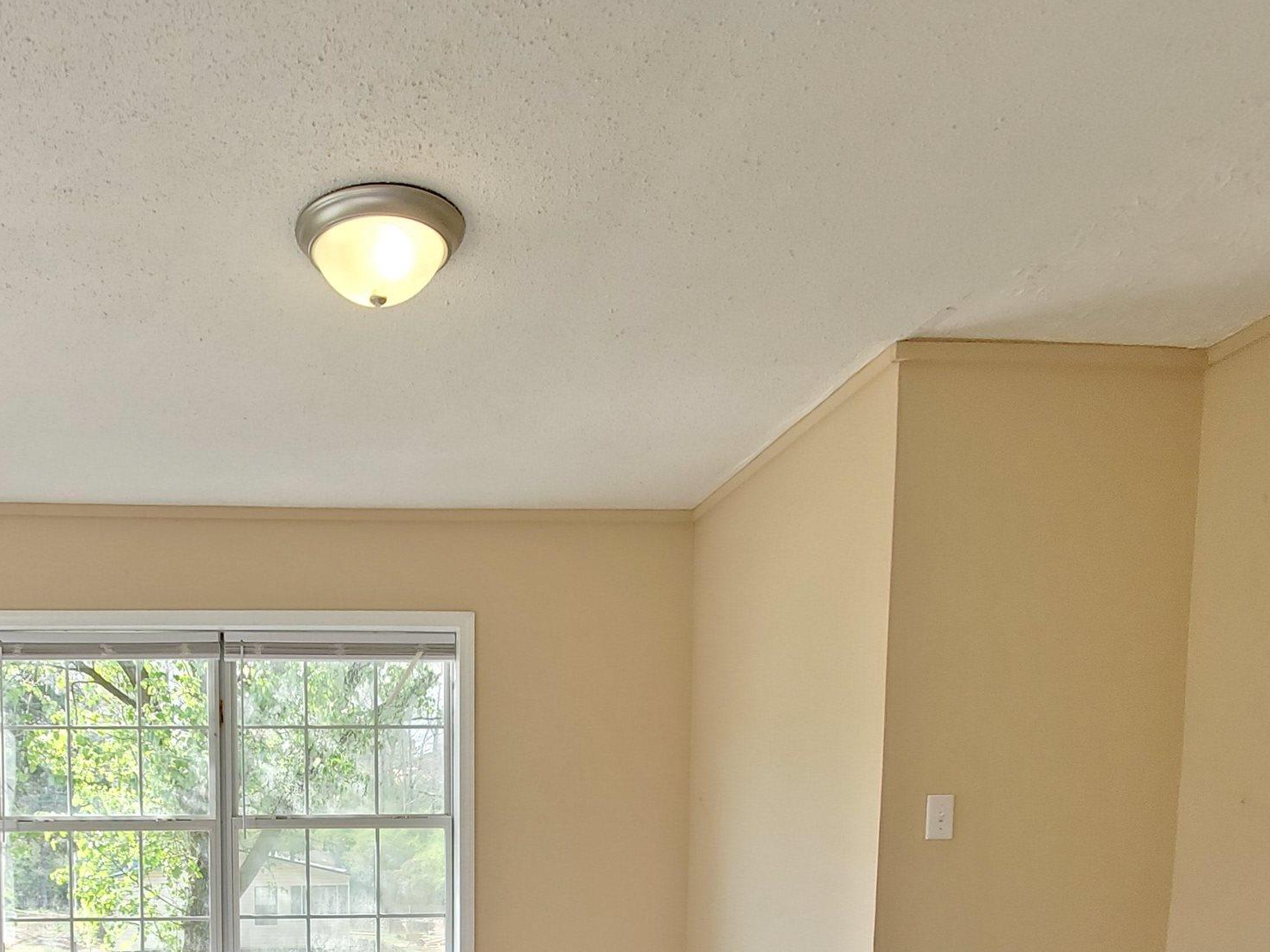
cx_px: 359
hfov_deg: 62.5
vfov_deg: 44.1
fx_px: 991
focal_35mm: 27
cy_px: 944
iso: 100
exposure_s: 1/59
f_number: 2.2
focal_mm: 1.8
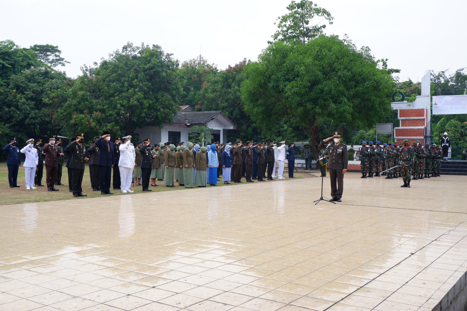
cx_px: 234
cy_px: 156
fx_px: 493
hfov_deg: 50.7
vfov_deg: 35.1
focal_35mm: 38
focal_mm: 25.6
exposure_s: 1/150
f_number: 9
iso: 200
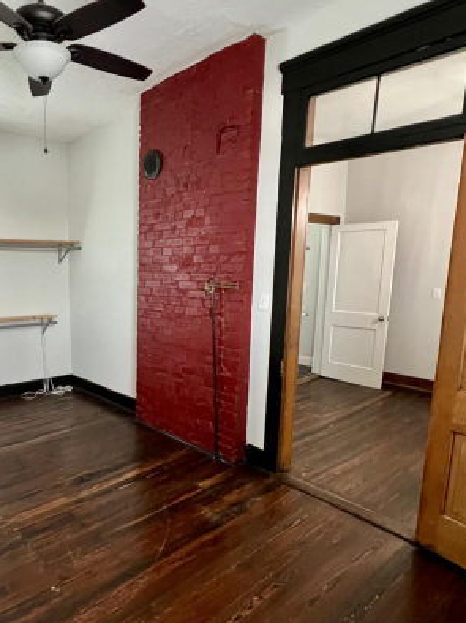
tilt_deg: -8.6
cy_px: 334
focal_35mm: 22
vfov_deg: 76.3
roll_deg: +0.5
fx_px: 395
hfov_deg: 58.4
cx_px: 126
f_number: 1.8
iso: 1000
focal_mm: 1.57
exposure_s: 1/60
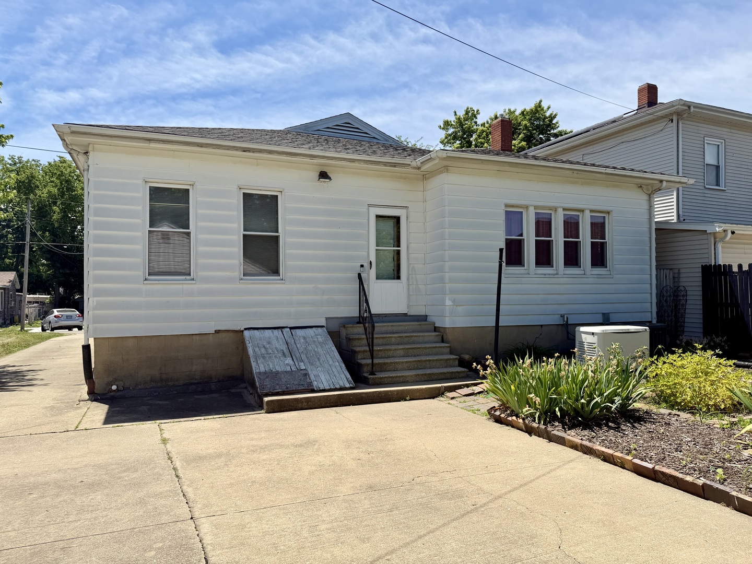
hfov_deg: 71.6
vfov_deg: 56.8
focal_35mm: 24
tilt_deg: +0.3
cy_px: 282
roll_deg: +0.5
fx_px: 521
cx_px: 376
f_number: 1.78
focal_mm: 6.76
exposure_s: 1/5319
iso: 80
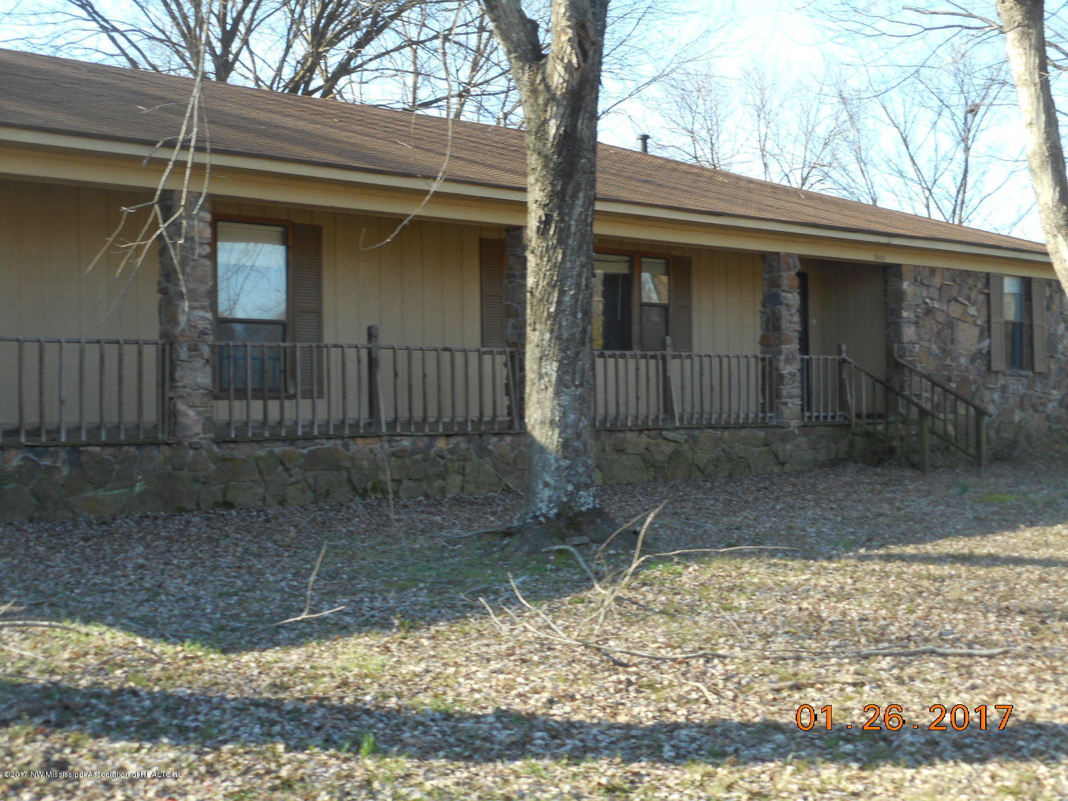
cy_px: 400
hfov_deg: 37.5
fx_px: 1573
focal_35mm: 51
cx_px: 534
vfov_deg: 28.6
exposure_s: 1/80
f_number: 4.9
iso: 80
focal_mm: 9.1
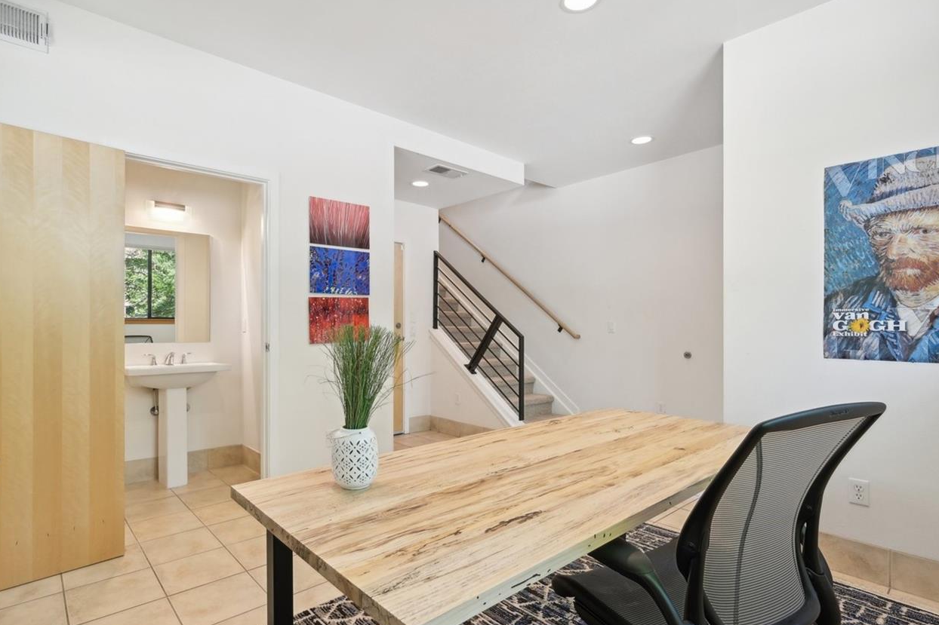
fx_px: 469
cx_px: 437
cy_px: 326
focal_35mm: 18
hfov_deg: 89.9
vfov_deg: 67.3
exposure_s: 1/5
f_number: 8
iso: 400
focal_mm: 14
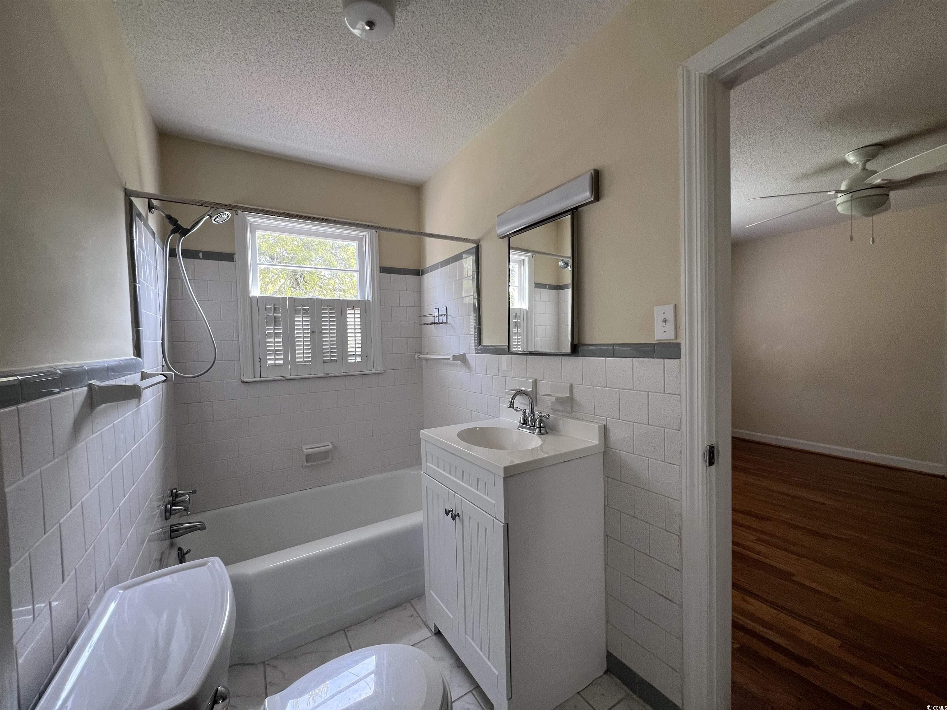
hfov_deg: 106.2
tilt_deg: -2.1
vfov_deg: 89.9
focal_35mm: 13
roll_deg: +1.7
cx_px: 474
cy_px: 355
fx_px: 356
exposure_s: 1/99
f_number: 1.8
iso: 80
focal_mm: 1.57
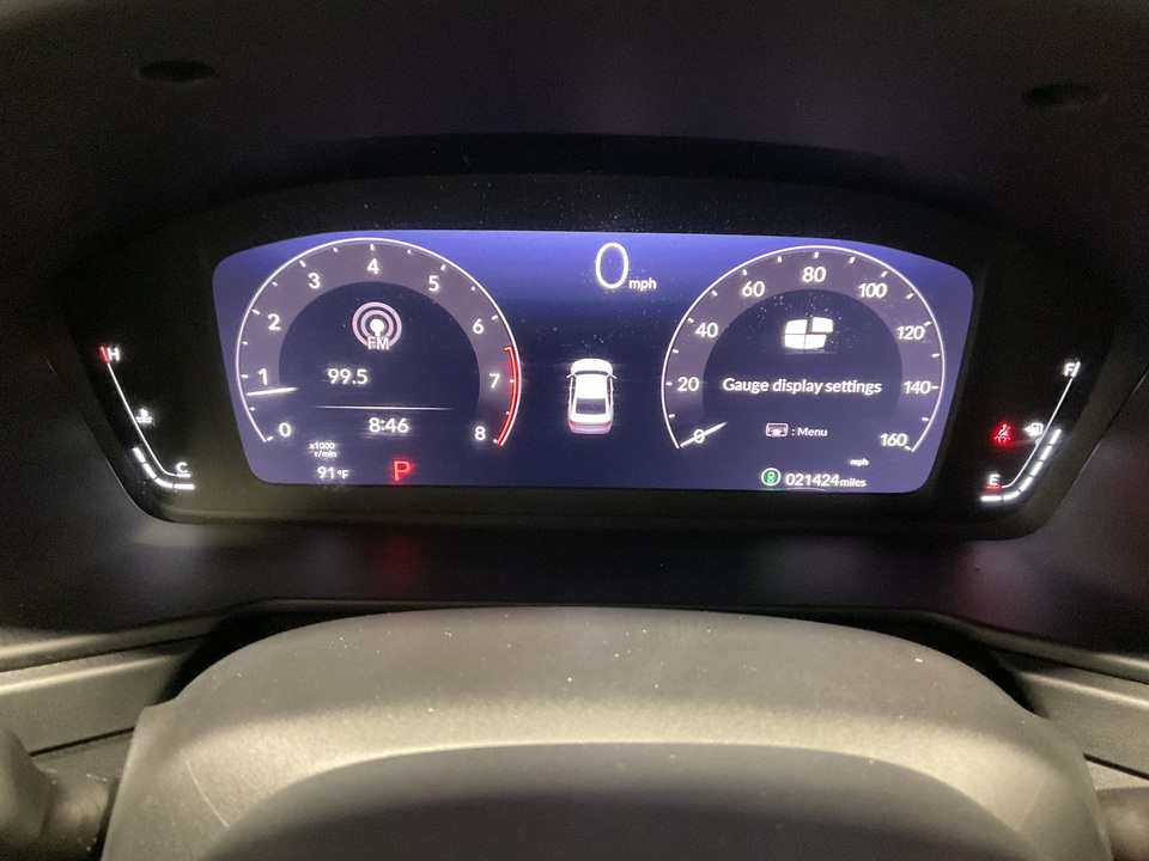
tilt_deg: -27.8
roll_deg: -1.7
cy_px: 430
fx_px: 963
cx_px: 574
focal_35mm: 29
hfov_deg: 61.7
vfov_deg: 48.2
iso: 500
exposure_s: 1/30
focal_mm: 3
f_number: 1.8
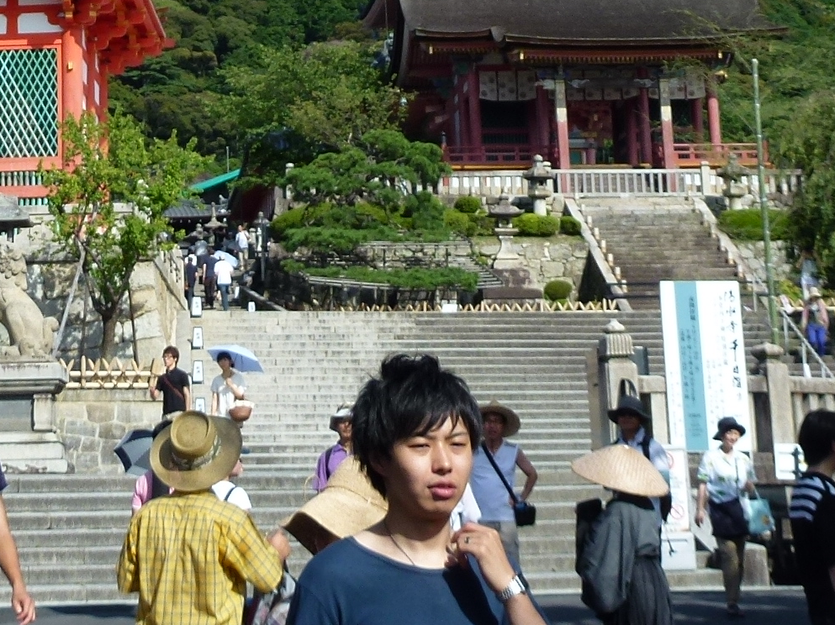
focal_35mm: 98
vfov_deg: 14.6
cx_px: 219
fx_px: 2363
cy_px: -124
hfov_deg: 19.9
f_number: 3.8
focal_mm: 6.8
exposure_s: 1/800
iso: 100
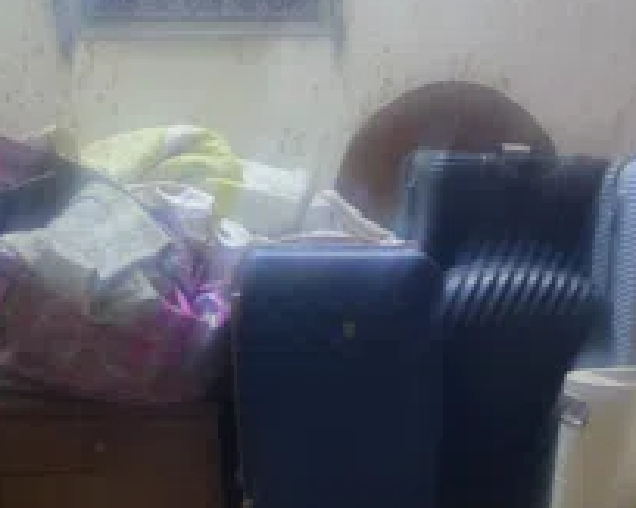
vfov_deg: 30.7
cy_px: 552
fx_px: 828
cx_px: 424
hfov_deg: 41.5
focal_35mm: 44
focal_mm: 6.3
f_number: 1.7
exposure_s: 1/100
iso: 1000
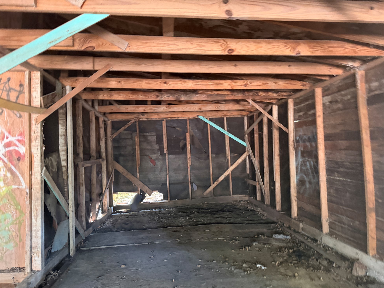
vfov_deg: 54.9
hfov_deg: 69.4
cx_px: 198
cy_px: 144
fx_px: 277
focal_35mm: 25
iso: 800
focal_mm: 6.76
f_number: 1.78
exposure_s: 1/46
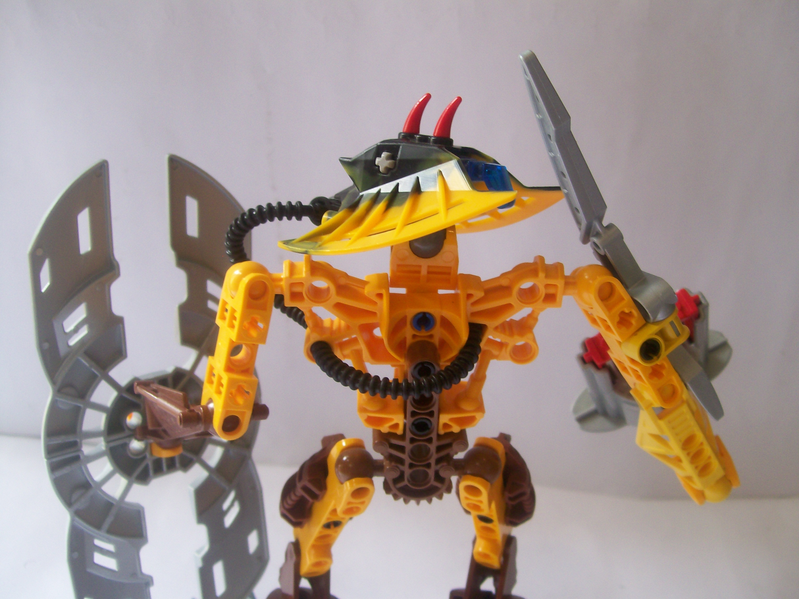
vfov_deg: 39.7
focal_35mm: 36
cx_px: 400
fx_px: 831
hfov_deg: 51.4
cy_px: 300
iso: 80
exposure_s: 1/54
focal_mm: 6
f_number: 2.7
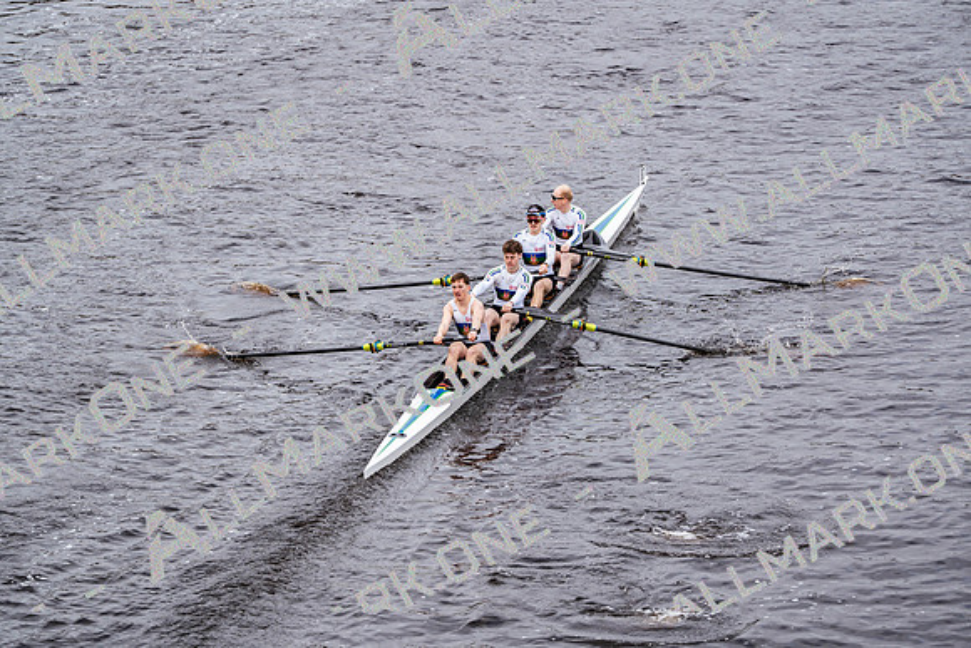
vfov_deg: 6.9
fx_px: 5395
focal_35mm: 200
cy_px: 324
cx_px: 486
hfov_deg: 10.3
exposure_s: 1/2000
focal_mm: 200
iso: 200
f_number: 2.8
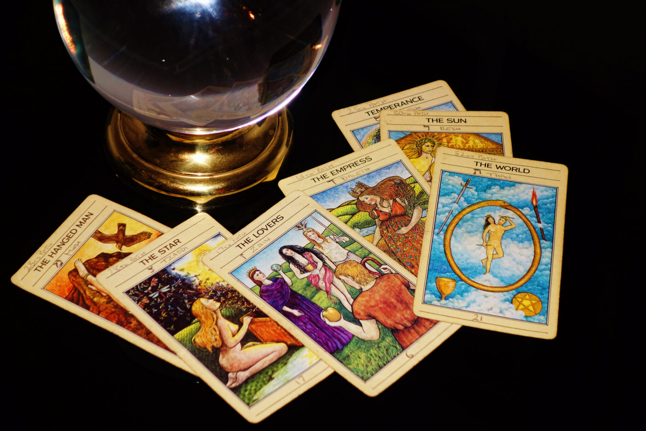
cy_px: 216
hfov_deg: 20.4
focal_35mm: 100
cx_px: 323
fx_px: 1795
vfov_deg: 13.7
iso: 200
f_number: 4.9
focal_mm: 37.1
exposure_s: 1/30
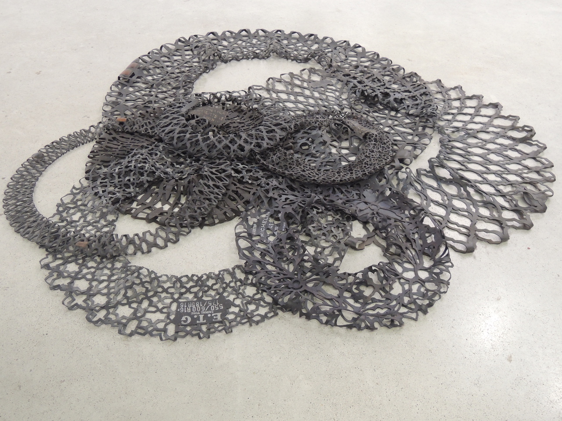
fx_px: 503
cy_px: 210
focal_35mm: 31
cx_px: 281
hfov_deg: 58.4
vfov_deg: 45.4
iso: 400
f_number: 3
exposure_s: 1/30
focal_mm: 5.5
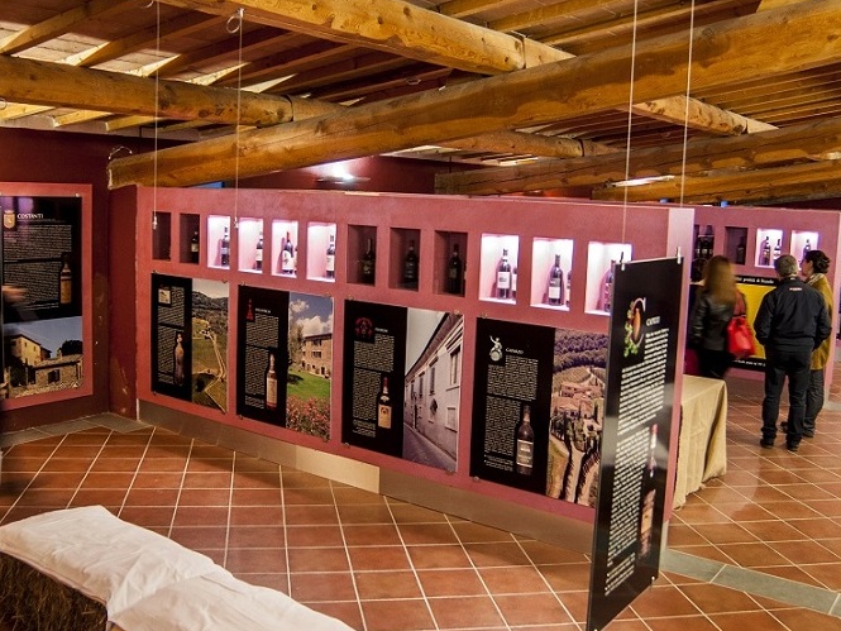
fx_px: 802
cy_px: 289
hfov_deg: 55.3
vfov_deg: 42.9
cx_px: 403
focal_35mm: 33
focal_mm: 18
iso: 400
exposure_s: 1/5
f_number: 5
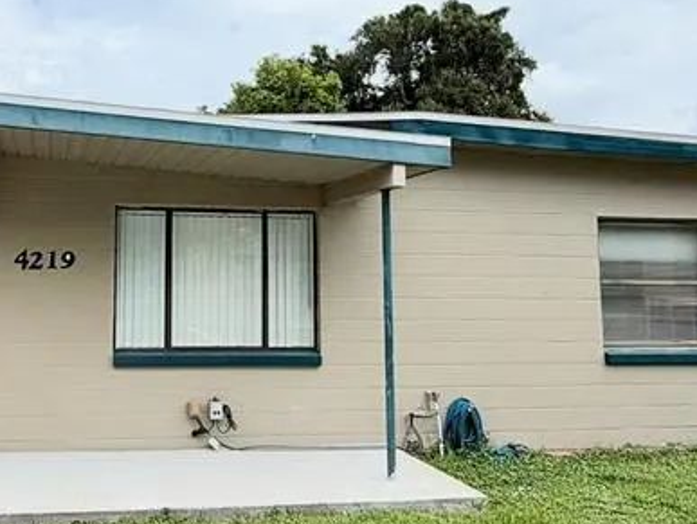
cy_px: 218
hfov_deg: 47.8
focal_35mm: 37
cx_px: 158
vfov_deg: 38.6
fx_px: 746
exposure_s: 1/1497
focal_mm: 2.22
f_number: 2.2
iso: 20
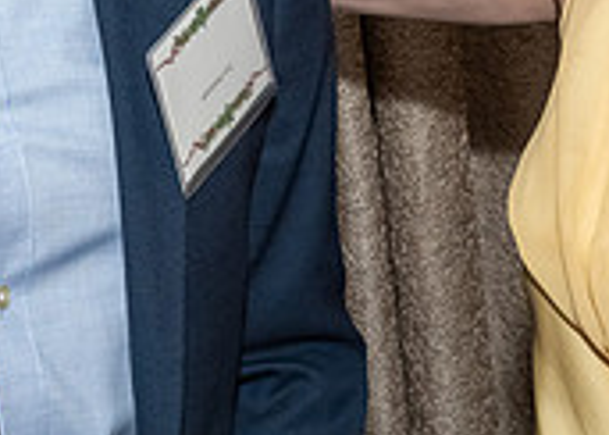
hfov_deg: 10.4
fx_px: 3337
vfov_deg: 7.4
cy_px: -111
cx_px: 555
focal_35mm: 193
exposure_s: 1/250
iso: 500
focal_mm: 32
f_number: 6.3
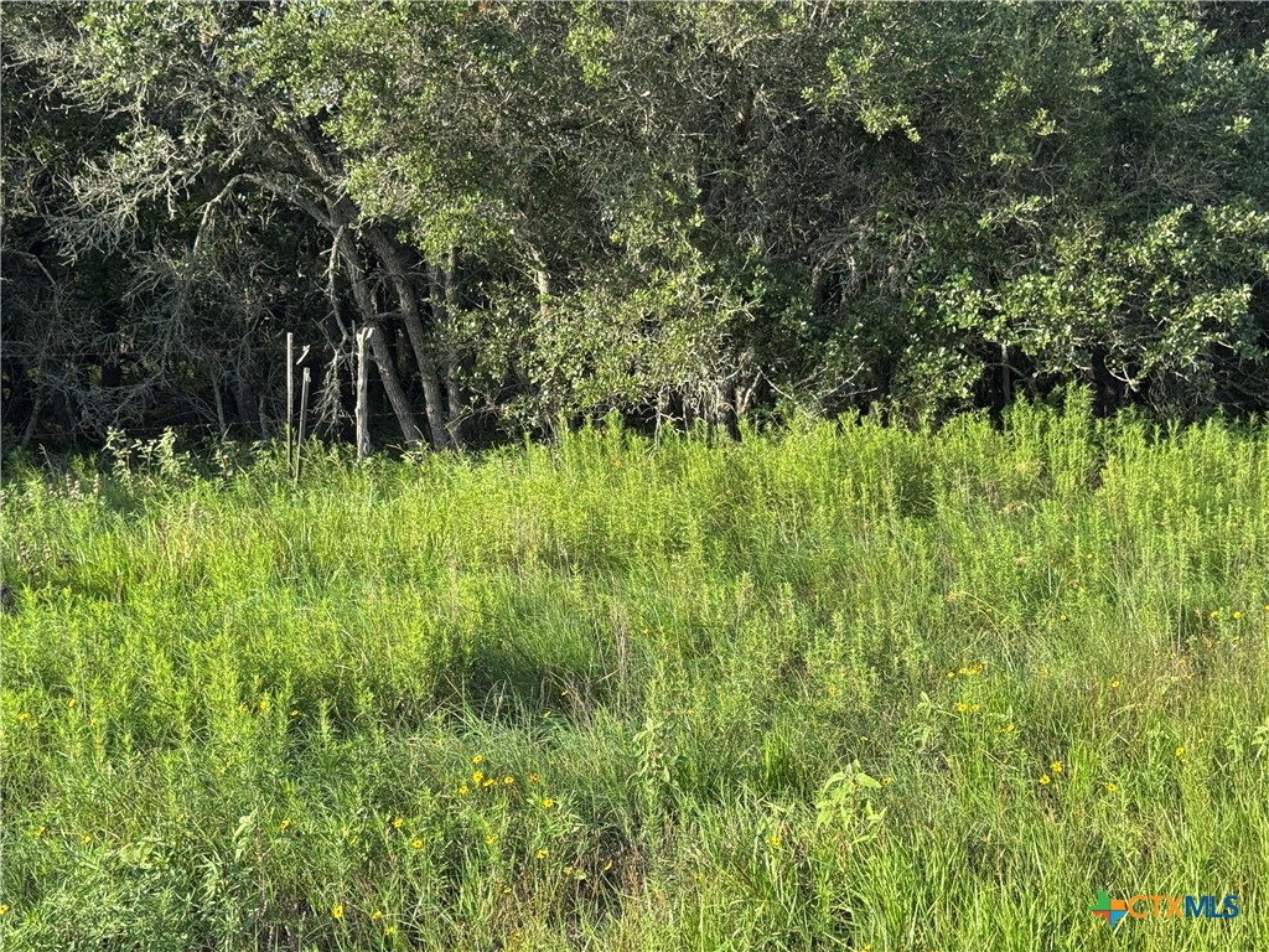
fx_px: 1760
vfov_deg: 30.3
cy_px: 476
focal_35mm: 48
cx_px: 634
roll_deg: +0.2
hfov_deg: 39.7
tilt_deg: -4.3
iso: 64
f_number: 1.78
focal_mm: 6.76
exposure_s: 1/1059
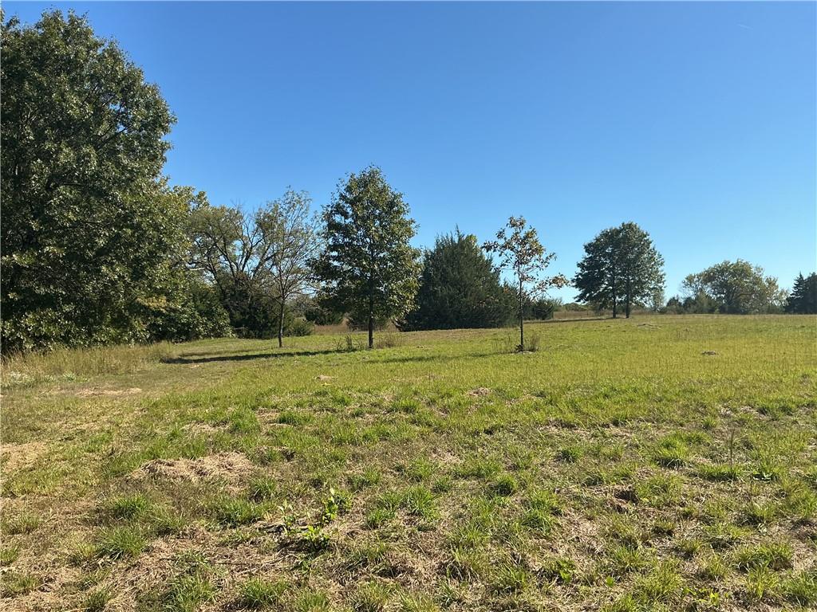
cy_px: 306
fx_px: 684
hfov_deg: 61.7
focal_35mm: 29
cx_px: 408
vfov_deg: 48.2
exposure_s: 1/1451
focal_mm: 3
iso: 25
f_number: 1.8
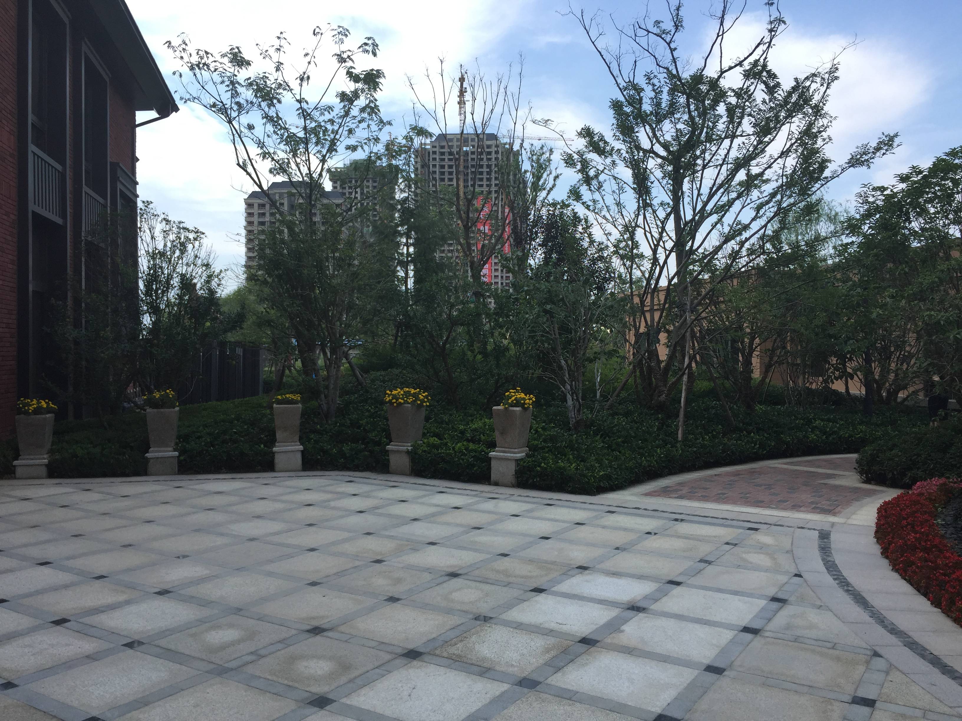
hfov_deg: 61.7
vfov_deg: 48.2
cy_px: 360
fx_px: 806
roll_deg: -0.9
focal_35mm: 29
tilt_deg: +0.2
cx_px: 481
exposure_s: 1/842
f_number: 2.2
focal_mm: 4.15
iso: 32
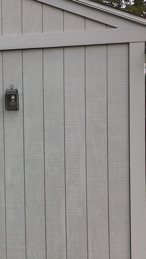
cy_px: 145
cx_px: -29
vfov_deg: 28.9
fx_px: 503
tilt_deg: -2.5
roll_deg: +0.8
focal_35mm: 73
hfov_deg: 15.9
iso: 25
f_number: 2.4
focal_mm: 3.3
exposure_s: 1/233
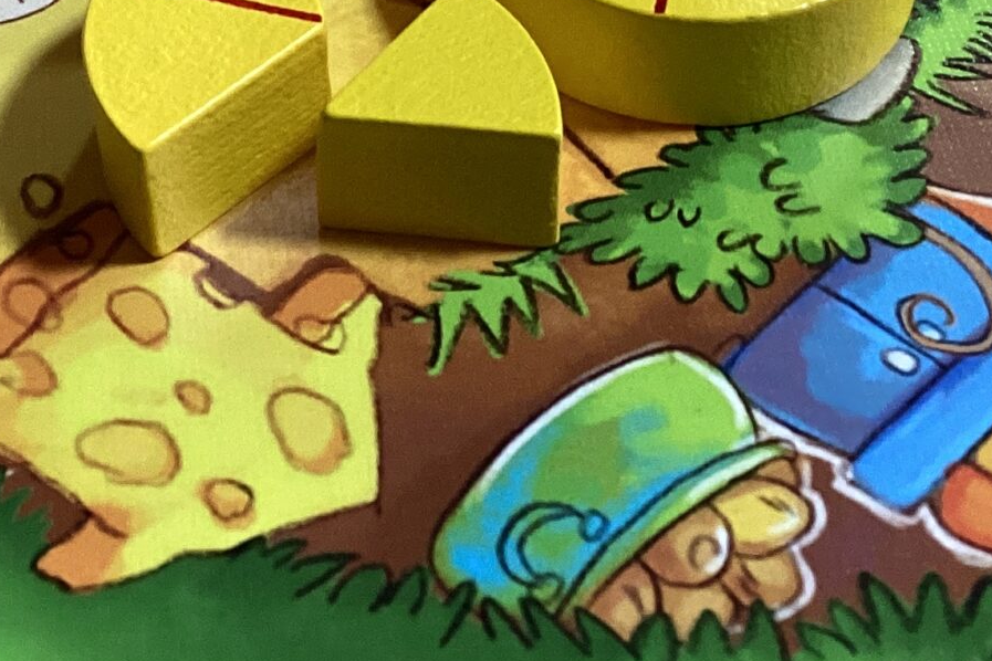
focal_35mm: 92
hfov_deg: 22.0
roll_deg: +2.9
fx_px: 2535
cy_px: -138
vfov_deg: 14.4
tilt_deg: -43.4
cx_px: 271
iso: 200
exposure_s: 1/60
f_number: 2.4
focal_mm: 3.3
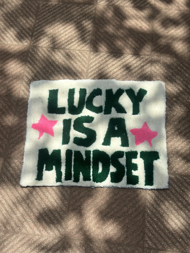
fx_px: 351
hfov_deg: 30.3
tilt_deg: -62.5
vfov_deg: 39.7
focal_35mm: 48
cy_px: 126
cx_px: 95
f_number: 1.78
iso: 80
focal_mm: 6.86
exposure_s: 1/4785
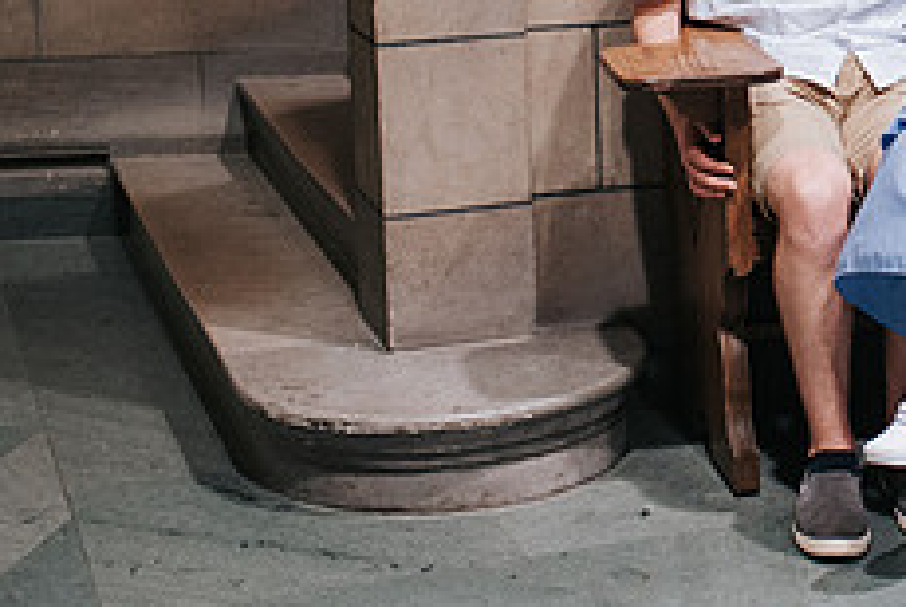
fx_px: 2646
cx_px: 1015
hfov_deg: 18.6
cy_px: -29
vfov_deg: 12.9
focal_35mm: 105
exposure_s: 1/125
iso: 1000
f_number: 2.8
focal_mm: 35
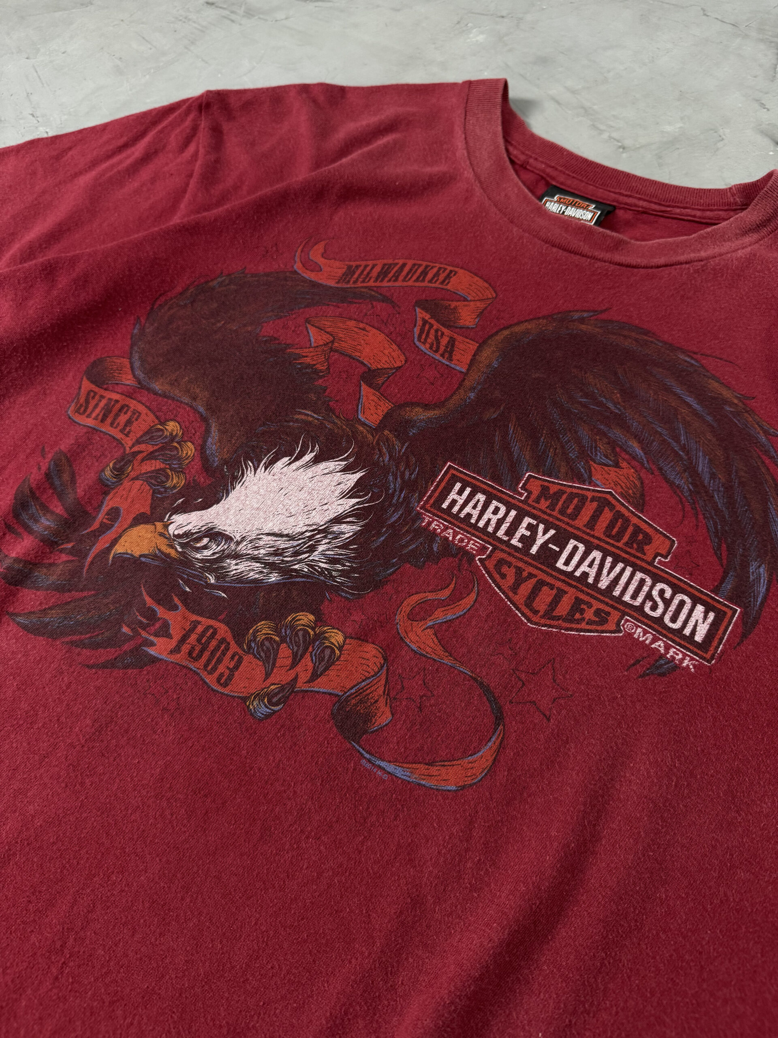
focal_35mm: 24
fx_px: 719
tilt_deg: -63.6
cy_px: 519
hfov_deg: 56.8
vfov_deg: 71.6
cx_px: 389
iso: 200
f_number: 1.78
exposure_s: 1/60
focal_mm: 6.76
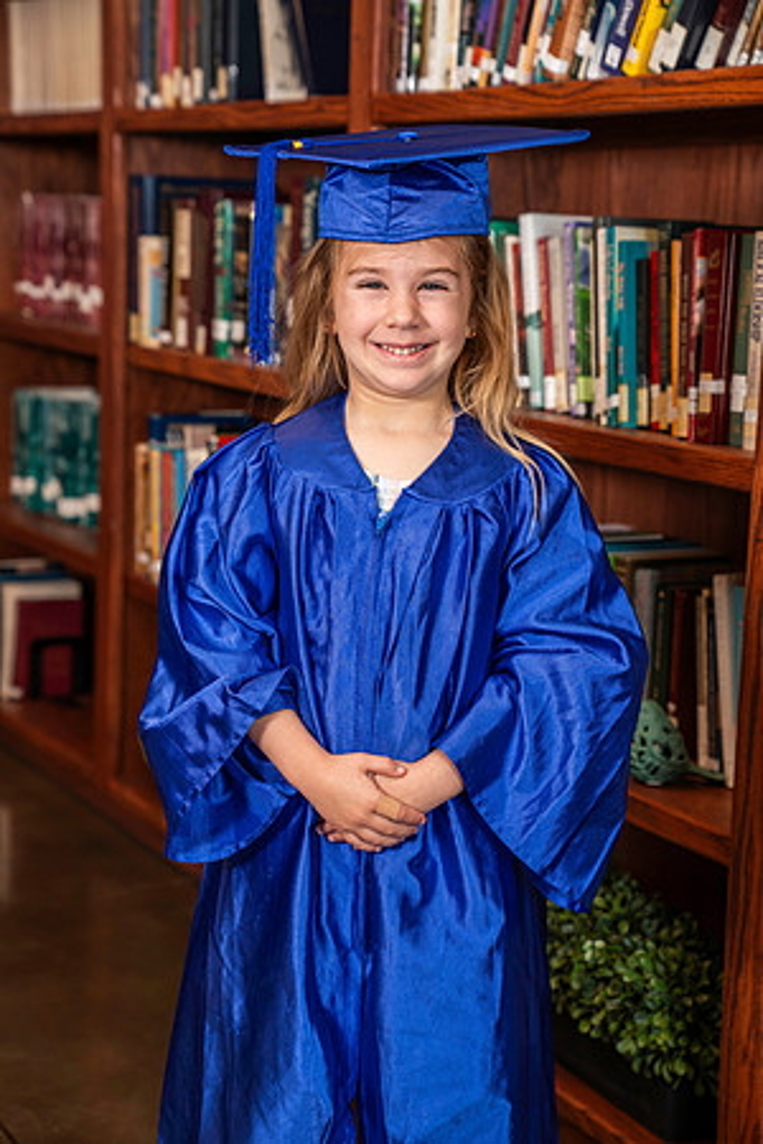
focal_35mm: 68
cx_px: 382
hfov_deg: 20.0
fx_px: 2162
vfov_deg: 29.7
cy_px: 572
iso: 500
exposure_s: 1/160
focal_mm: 68
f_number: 4
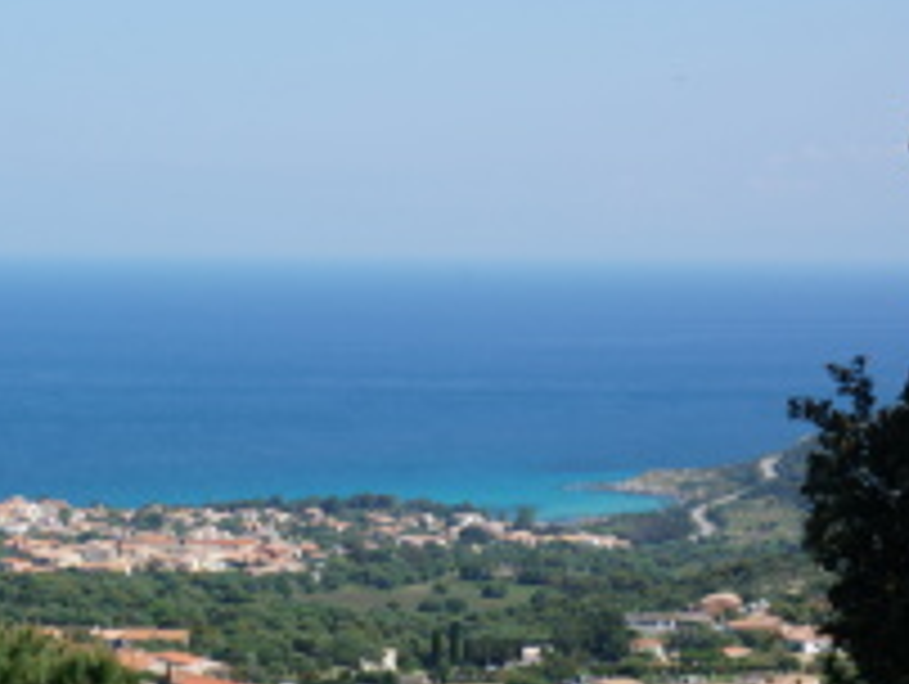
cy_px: 436
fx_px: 3075
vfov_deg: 12.7
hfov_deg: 16.6
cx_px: 58
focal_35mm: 117
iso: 100
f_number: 13
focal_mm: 41
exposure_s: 1/125
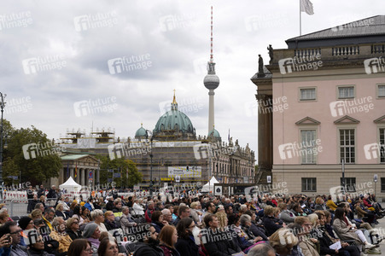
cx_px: 192
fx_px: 577
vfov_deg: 25.0
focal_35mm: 54
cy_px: 128
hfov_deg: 36.9
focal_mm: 54
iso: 250
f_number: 8
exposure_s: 1/400
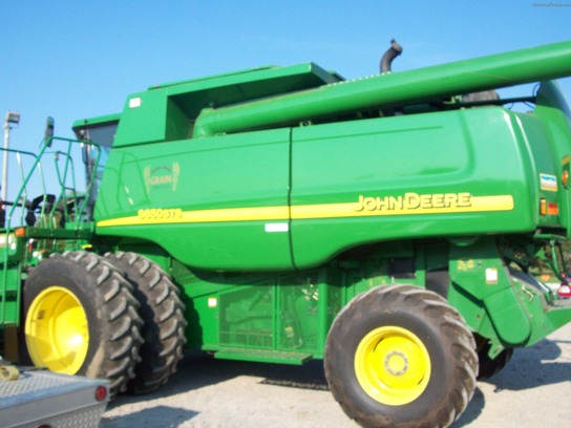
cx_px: 286
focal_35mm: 36
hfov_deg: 51.4
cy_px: 214
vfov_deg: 39.7
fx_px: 594
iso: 80
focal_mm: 6
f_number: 4.8
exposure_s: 1/268
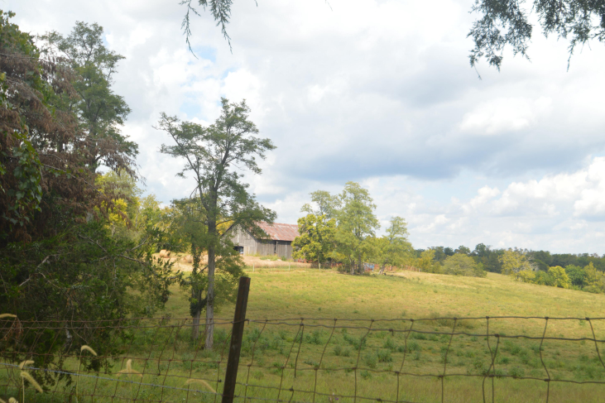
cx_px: 307
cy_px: 199
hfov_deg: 51.9
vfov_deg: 35.9
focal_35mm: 37
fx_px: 622
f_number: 7.1
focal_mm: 24
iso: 100
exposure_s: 1/200
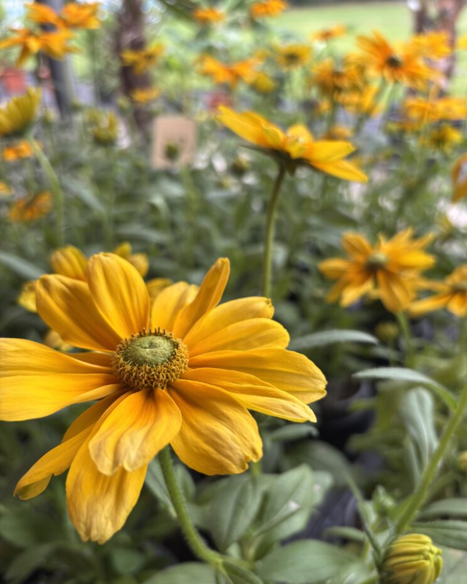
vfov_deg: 62.2
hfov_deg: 51.5
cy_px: 306
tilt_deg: -32.3
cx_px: 241
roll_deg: +1.8
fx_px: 484
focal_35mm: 28
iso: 32
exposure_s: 1/121
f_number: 1.6
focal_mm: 5.96
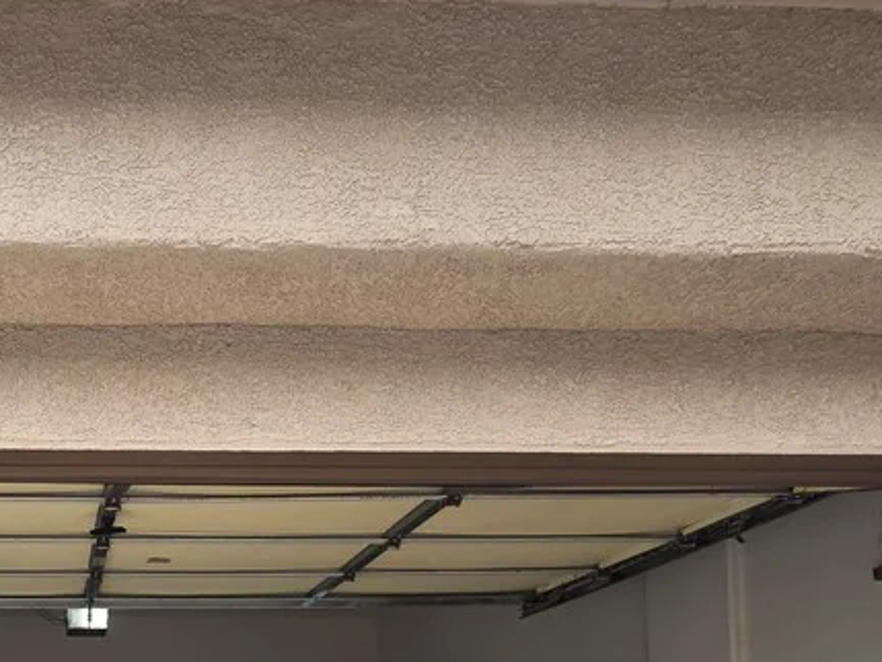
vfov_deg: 36.7
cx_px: 80
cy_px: 765
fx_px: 790
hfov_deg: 51.2
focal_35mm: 31
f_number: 2.2
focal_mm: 2.2
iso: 50
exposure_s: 1/369
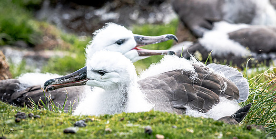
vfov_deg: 1.6
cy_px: 143
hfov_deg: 3.2
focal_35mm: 702
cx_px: 105
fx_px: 5010
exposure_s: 1/640
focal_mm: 300
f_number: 8
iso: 500
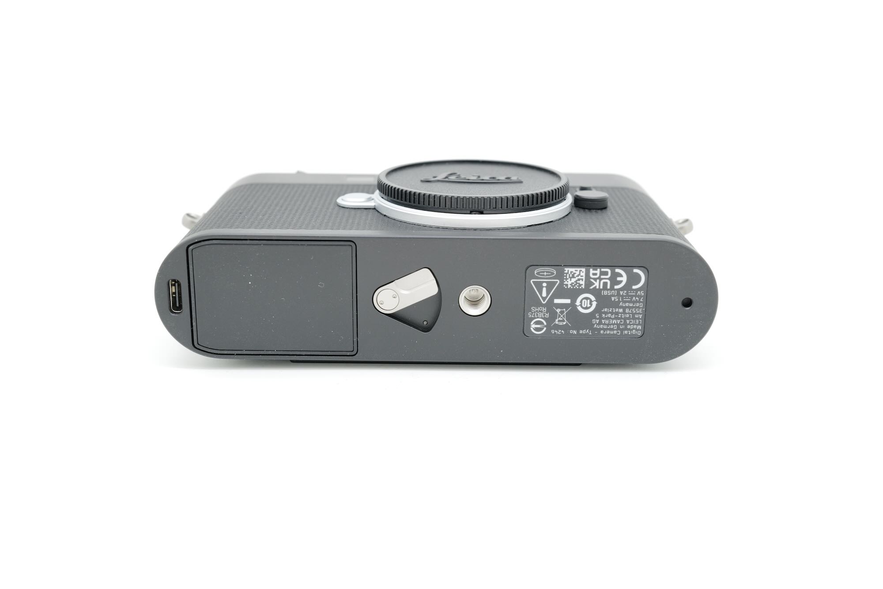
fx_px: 1055
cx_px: 442
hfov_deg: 45.4
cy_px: 294
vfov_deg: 31.2
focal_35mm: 43
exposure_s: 1/60
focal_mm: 43
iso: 800
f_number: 8
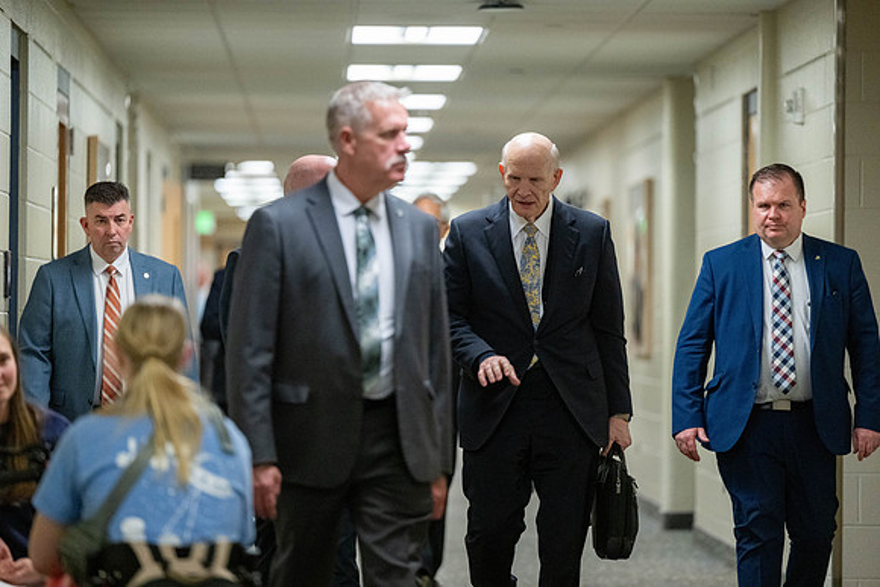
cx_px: 440
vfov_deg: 6.9
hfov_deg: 10.3
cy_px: 294
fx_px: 4890
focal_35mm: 200
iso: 3200
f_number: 2.8
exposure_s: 1/400
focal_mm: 200
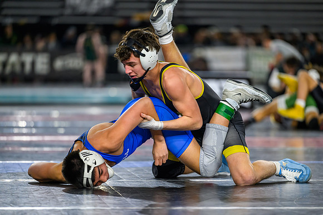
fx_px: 1795
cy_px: 108
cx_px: 162
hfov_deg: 10.3
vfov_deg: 6.9
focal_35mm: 200
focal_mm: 200
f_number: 2.8
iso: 2500
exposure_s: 1/800
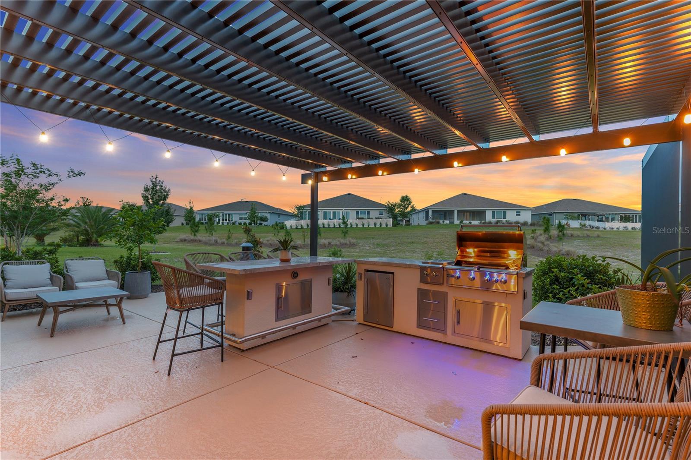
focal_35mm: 17
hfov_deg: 93.3
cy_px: 230
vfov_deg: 70.4
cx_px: 346
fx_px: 326
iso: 400
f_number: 7.1
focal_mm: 17
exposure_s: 1/1.67
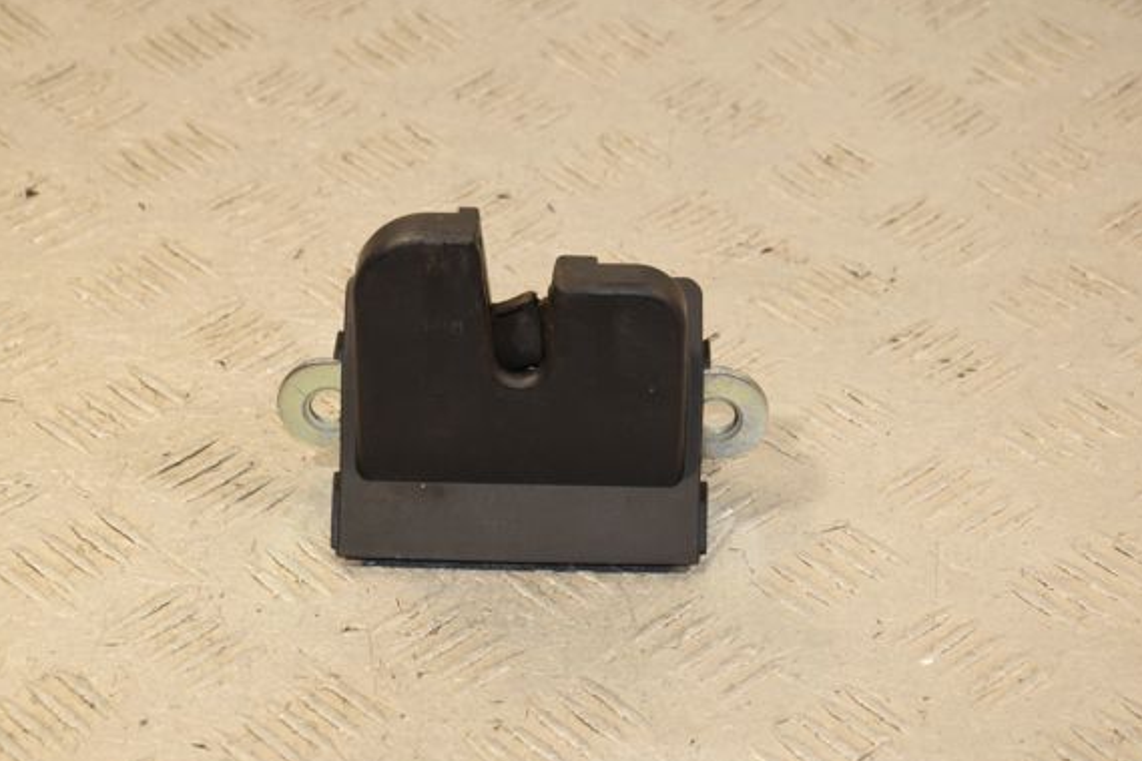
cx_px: 556
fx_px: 3742
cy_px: 384
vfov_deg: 11.6
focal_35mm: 118
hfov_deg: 17.4
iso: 800
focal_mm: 70
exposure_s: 1/200
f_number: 8
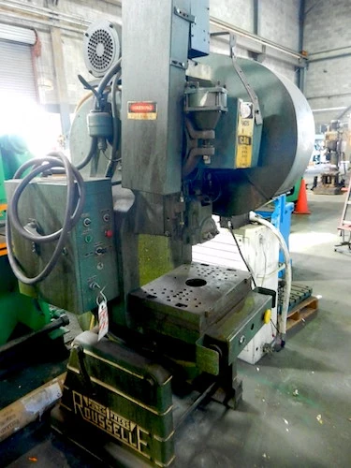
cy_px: 234
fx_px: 338
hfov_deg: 54.9
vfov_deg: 69.4
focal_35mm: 25
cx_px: 176
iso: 200
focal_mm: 4.5
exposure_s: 1/3
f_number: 3.5
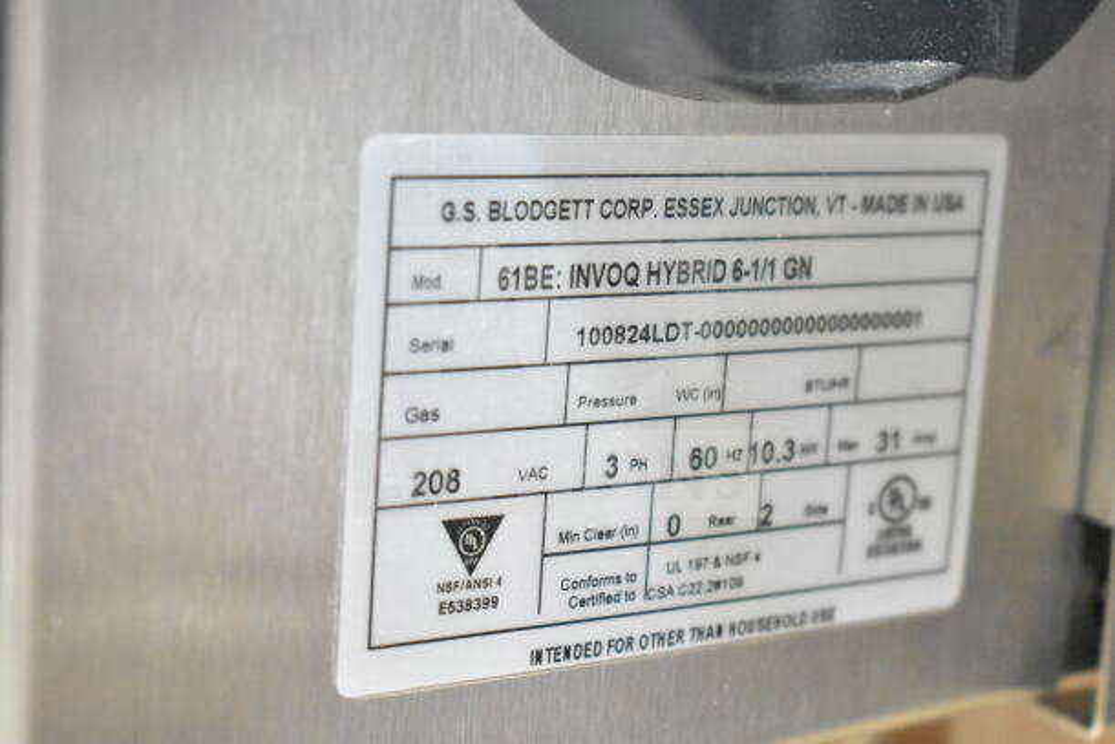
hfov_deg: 27.0
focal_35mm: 75
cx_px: 558
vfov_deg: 18.2
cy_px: 372
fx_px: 2323
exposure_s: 1/80
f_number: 5.6
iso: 10000
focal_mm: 50
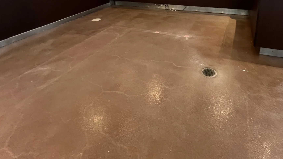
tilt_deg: -18.3
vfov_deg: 47.2
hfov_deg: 81.8
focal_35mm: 21
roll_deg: +0.9
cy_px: 11
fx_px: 158
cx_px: 182
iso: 1000
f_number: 1.8
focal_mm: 1.57
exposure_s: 1/60
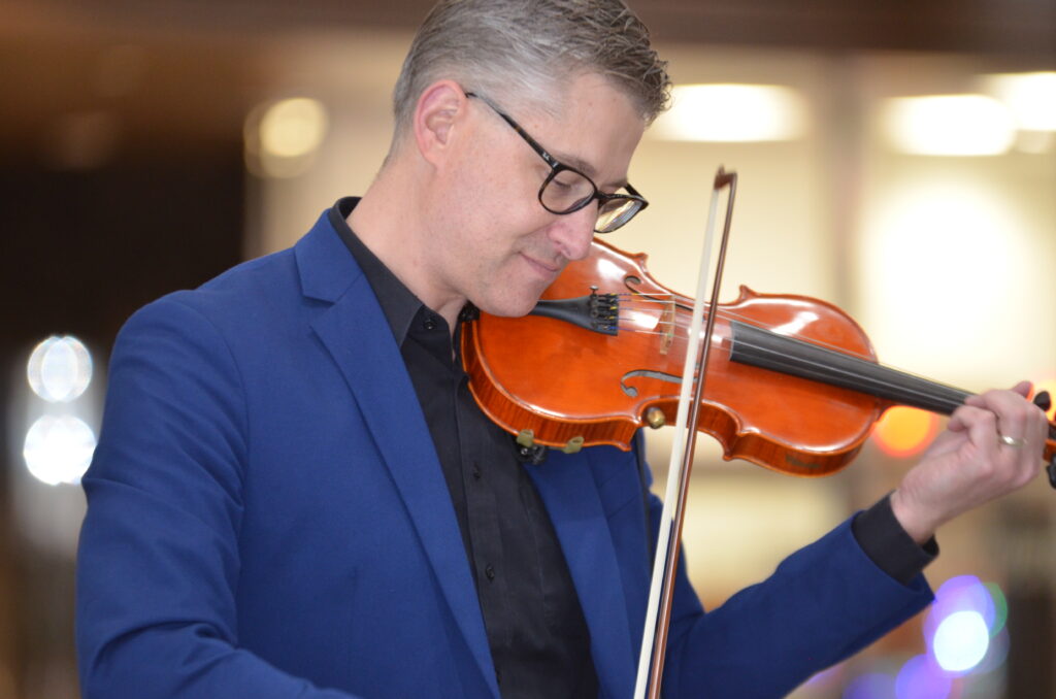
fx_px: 8781
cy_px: 350
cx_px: 528
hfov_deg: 6.9
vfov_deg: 4.6
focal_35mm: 300
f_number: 2.8
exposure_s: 1/60
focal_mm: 200
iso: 1100
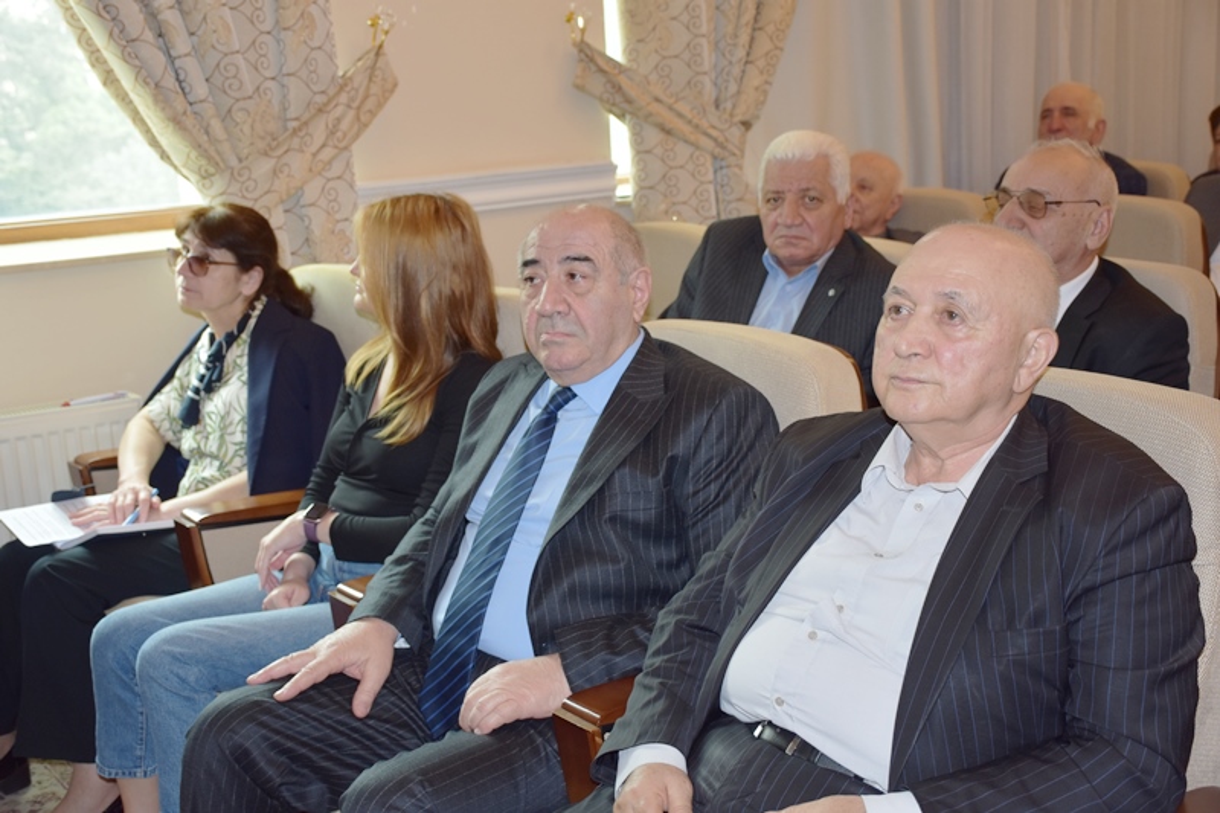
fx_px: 1525
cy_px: 406
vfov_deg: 29.9
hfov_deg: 43.6
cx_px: 610
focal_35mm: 45
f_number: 4
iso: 400
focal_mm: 30
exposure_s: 1/60
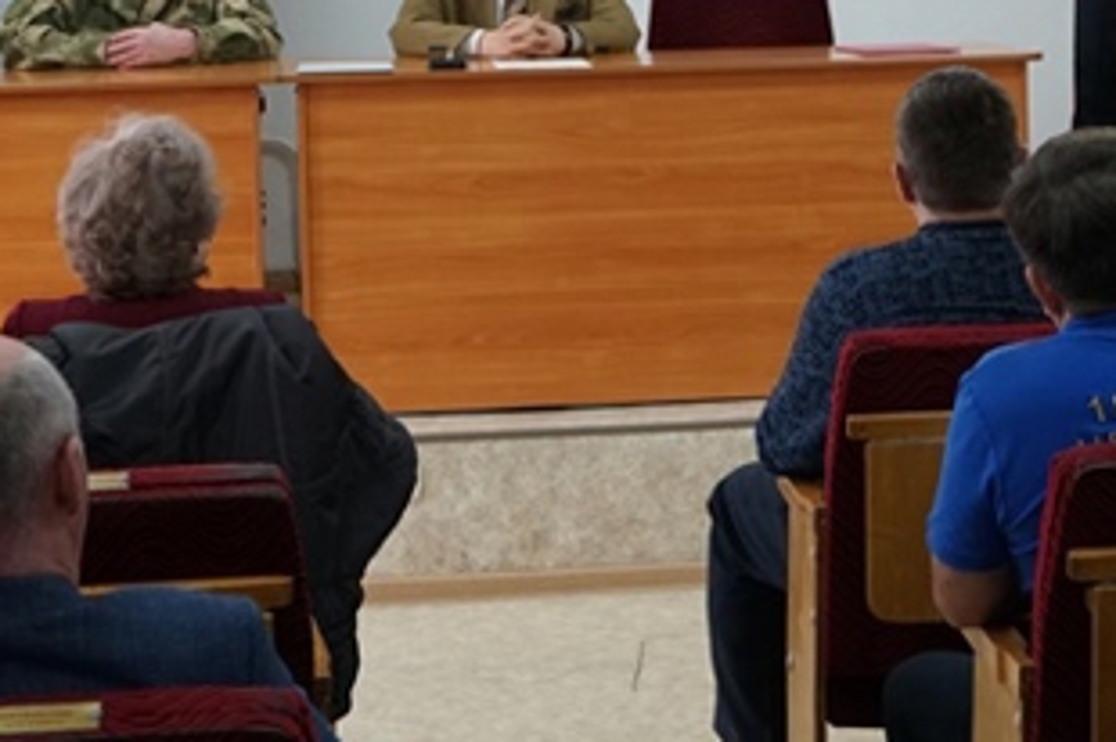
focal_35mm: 109
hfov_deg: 18.7
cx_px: 684
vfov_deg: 12.4
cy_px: 0
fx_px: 3375
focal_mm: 30
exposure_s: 1/160
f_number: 4.5
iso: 1000
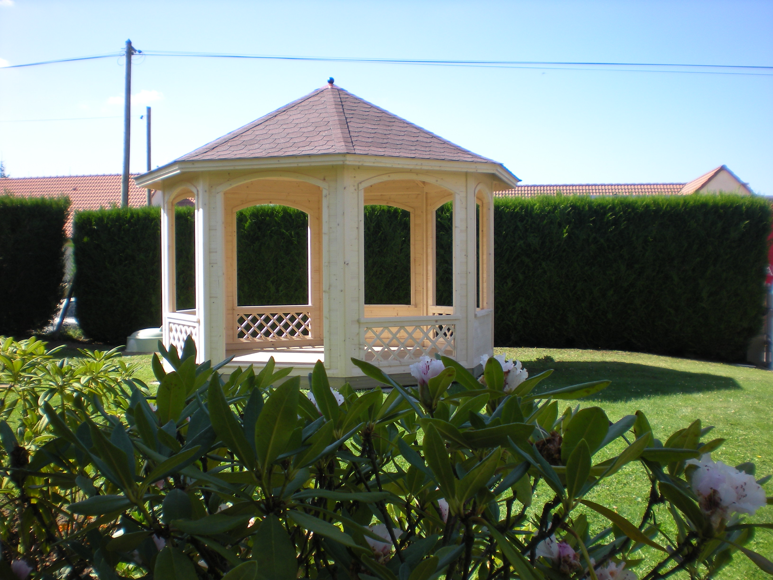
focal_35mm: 38
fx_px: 849
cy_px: 290
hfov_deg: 49.0
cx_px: 386
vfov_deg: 37.7
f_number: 4.6
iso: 64
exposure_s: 1/212
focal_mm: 6.3
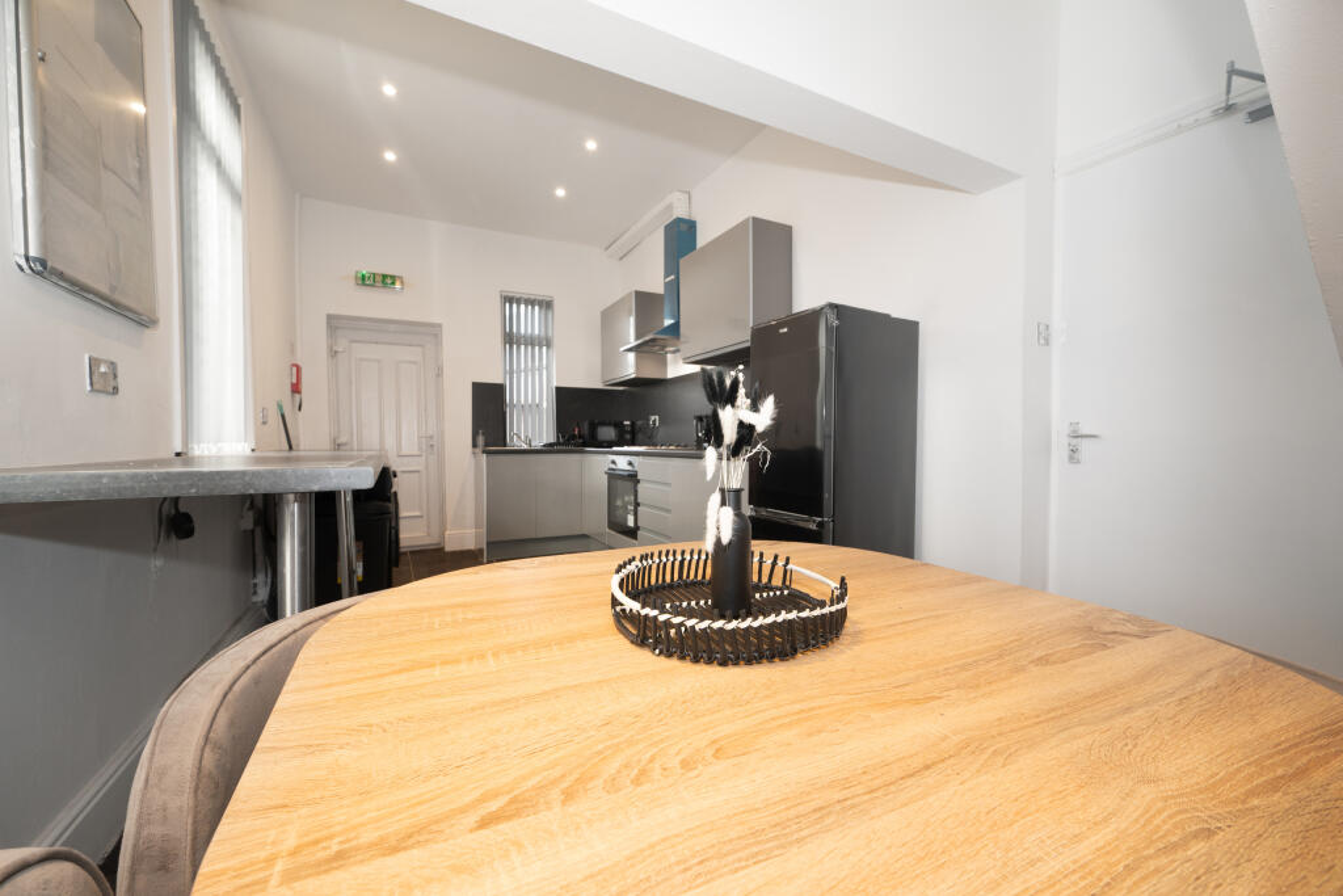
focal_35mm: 14
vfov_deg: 81.2
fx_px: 522
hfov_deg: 104.2
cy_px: 448
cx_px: 672
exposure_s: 1/10
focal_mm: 14
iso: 640
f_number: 8
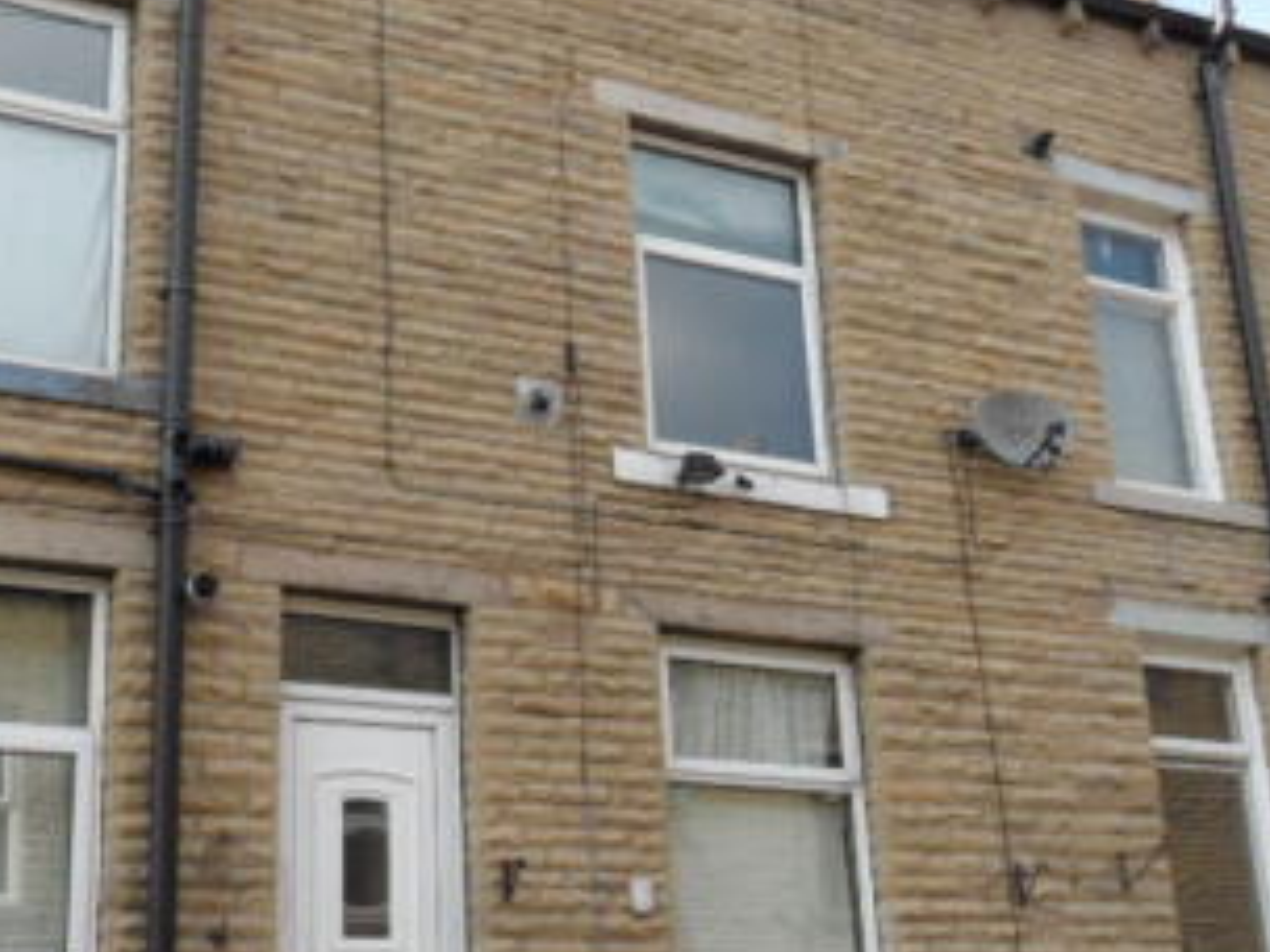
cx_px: 528
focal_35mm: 46
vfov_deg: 31.4
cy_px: 578
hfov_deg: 41.1
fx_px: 1688
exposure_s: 1/500
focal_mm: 3.9
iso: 80
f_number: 3.2
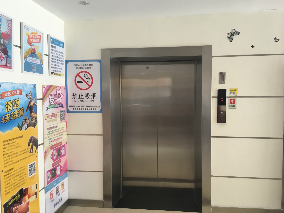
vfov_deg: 48.2
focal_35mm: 29
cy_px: 106
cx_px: 142
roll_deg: -0.2
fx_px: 238
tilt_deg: -0.7
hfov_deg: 61.7
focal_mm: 4.15
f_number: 2.2
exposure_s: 1/33
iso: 64
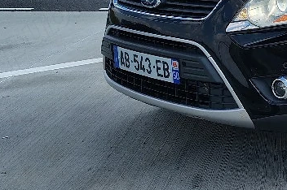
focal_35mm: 71
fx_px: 565
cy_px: 2
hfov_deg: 25.3
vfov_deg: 18.7
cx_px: 352
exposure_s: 1/1429
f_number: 1.8
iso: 100
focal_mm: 5.56
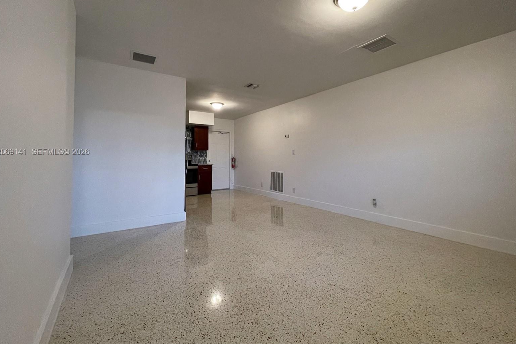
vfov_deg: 80.9
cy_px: 152
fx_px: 201
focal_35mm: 14
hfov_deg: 104.2
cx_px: 252
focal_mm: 1.54
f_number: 2.4
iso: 400
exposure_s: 1/60
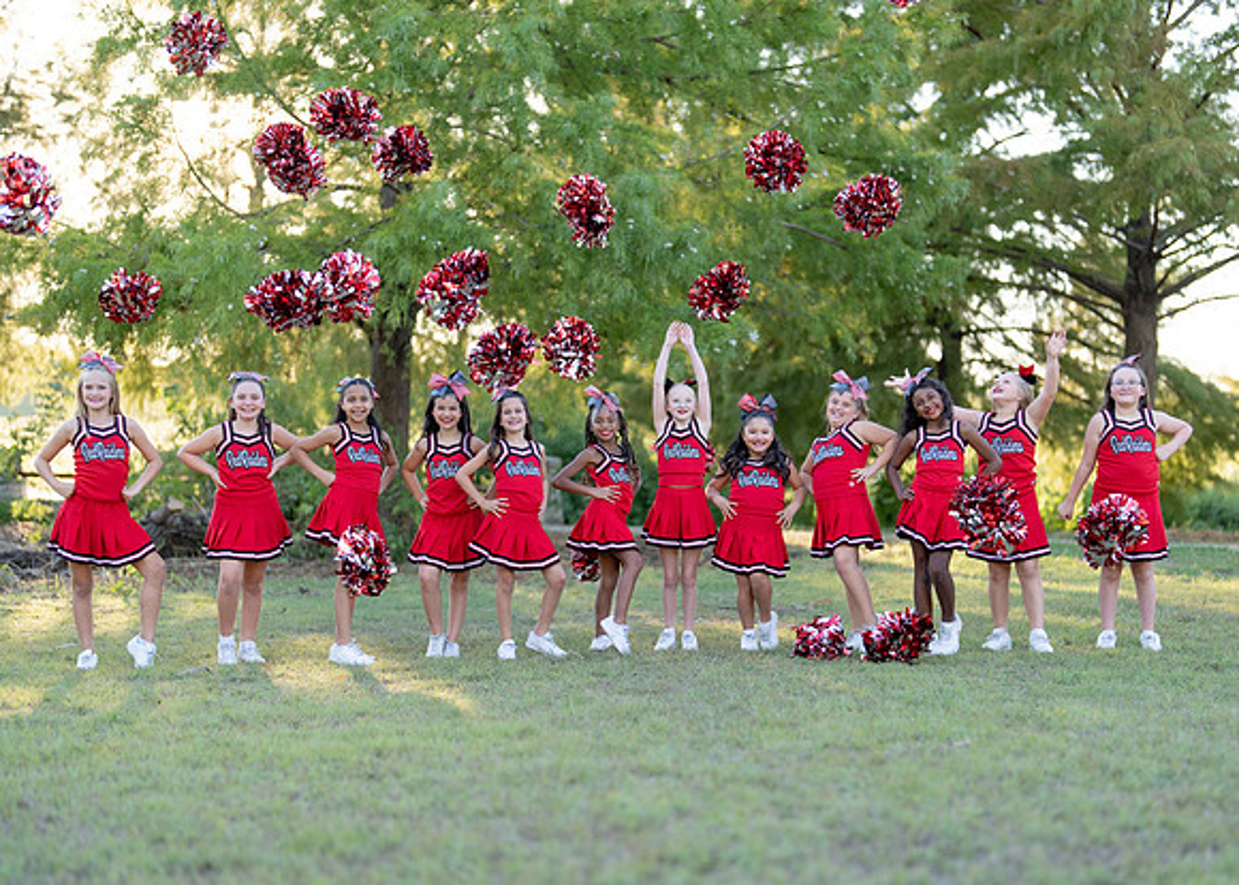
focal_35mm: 59
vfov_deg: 23.9
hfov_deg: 33.1
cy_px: 489
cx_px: 676
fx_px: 2084
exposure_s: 1/1000
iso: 200
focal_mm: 50
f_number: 1.2
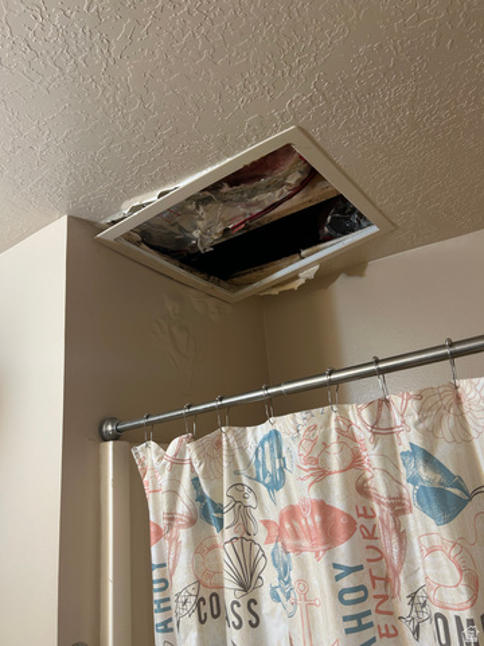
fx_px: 485
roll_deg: +5.9
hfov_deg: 53.1
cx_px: 242
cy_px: 323
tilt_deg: +15.9
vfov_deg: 67.3
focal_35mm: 26
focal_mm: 5.7
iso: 80
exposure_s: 1/60
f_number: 1.5
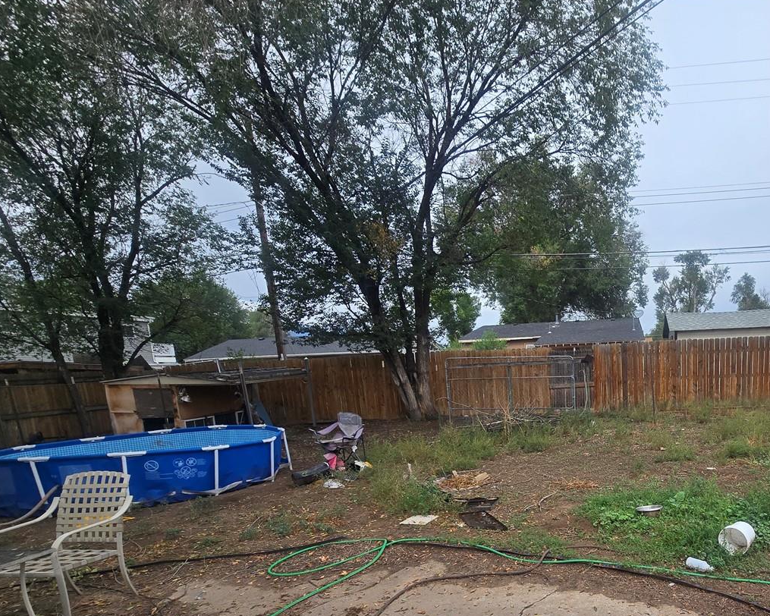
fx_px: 456
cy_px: 450
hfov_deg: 74.5
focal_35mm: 20
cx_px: 579
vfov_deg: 64.7
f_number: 2.2
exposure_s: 1/1225
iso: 50
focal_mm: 2.2
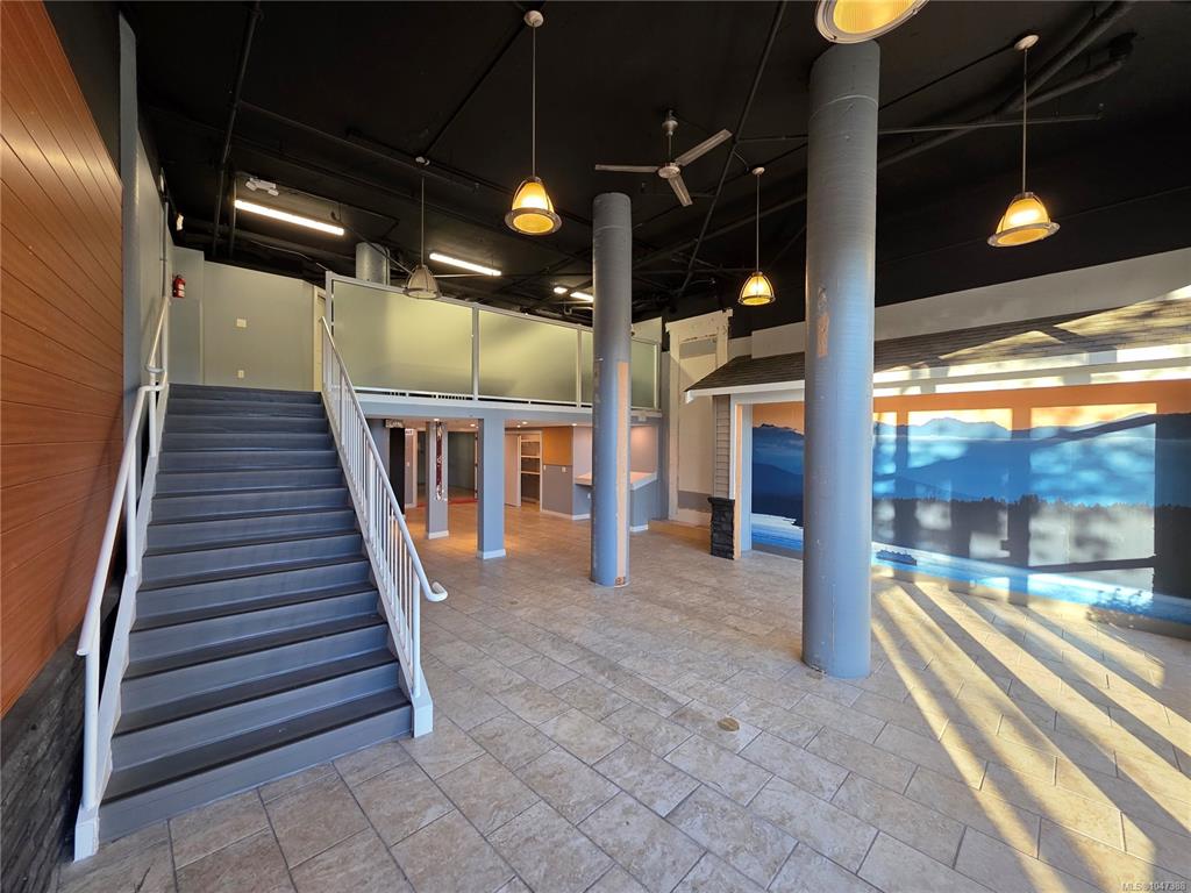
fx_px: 447
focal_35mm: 13
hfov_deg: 106.2
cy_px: 446
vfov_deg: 89.9
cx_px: 596
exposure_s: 1/120
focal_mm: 2.2
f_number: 1.9
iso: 125
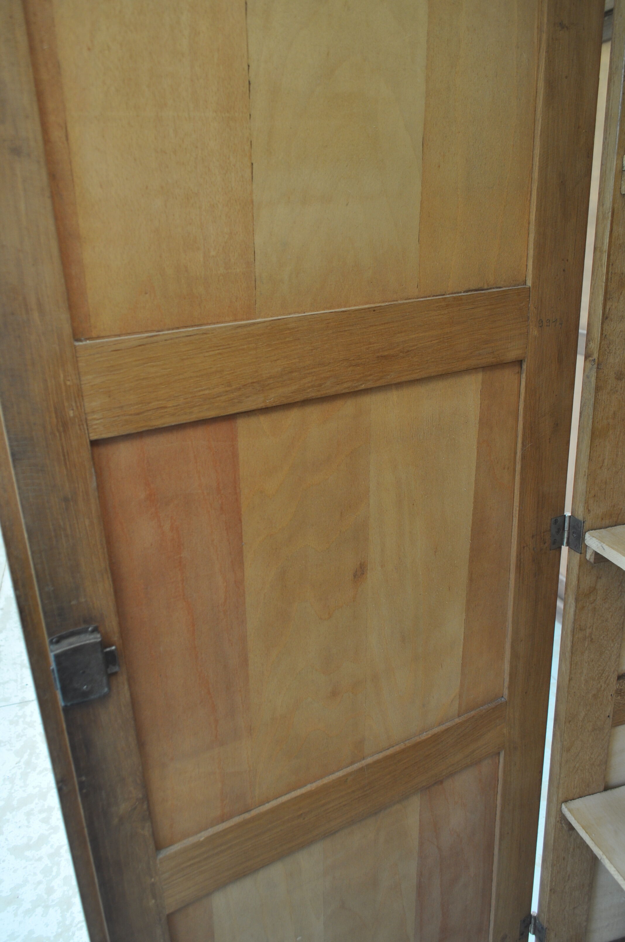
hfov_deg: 47.8
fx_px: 705
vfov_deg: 67.4
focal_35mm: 27
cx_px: 312
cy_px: 471
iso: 400
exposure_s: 1/80
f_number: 4.5
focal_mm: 18
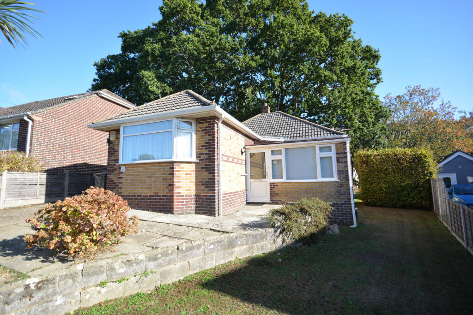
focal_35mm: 16
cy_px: 158
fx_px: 217
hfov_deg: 95.0
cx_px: 236
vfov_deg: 72.1
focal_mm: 11
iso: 200
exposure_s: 1/250
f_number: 8
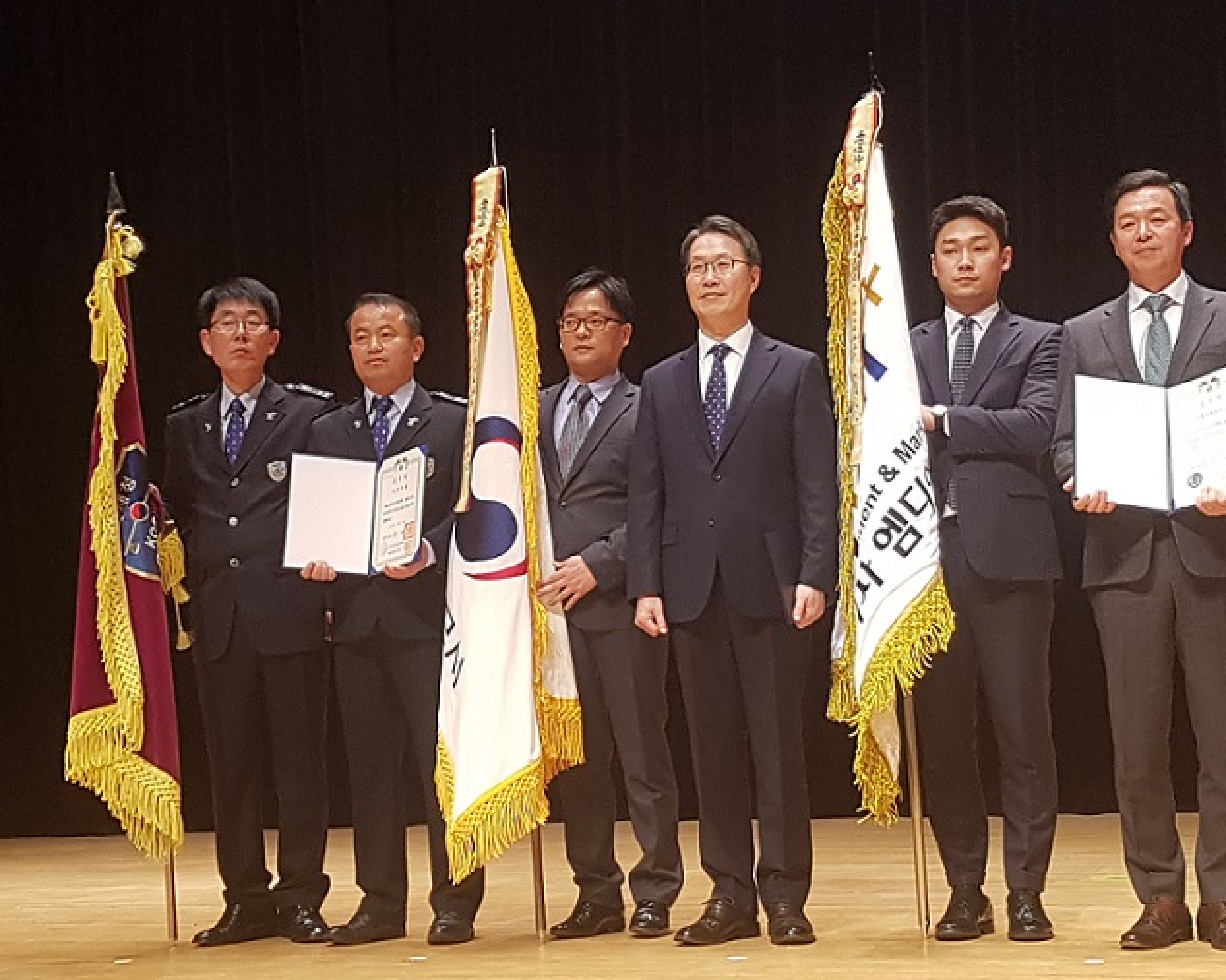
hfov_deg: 62.2
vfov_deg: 51.5
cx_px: 639
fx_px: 1016
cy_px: 504
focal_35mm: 28
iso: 100
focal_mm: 4.2
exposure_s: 1/60
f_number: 1.7
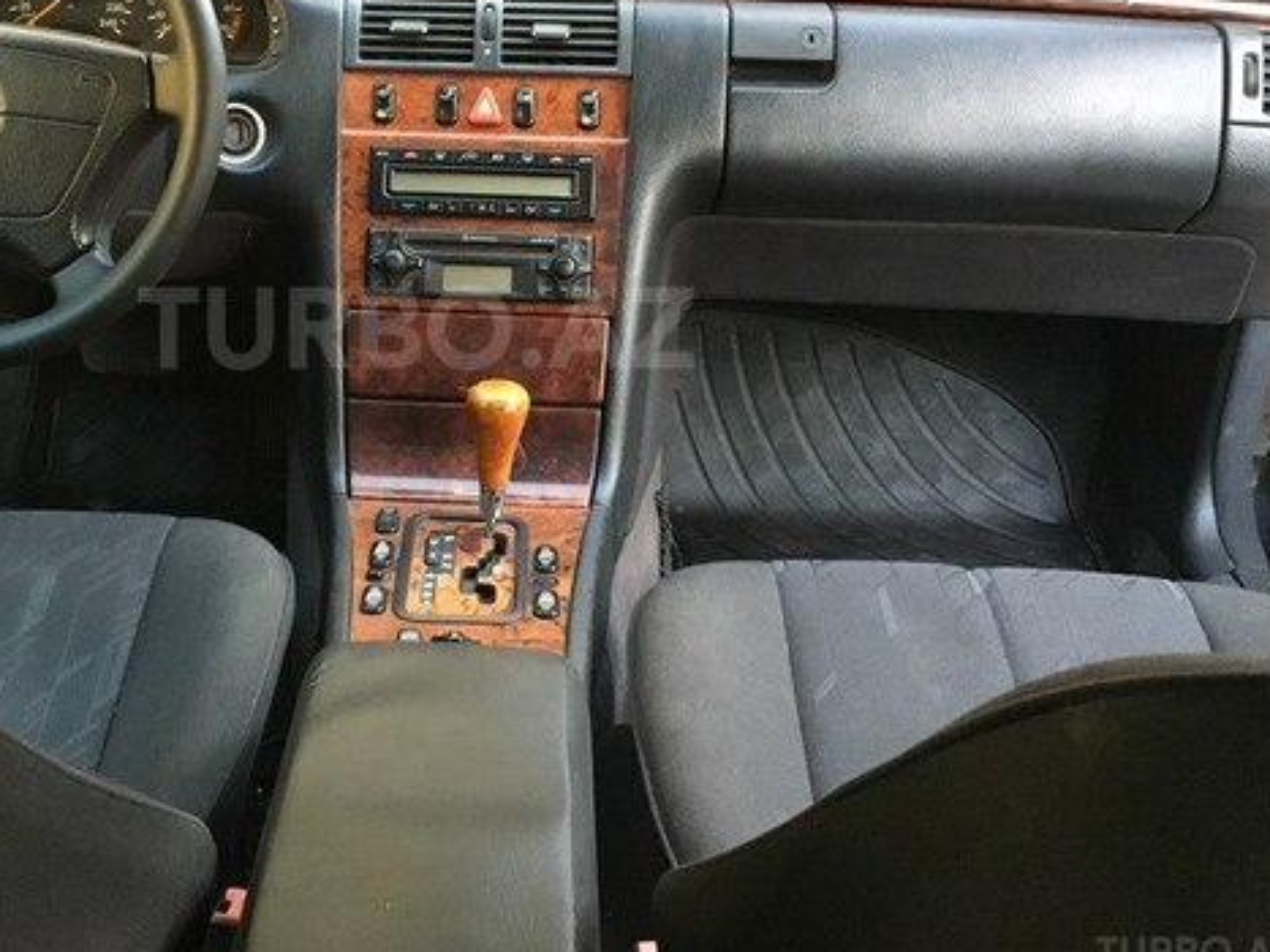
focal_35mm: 41
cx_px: 416
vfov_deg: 34.8
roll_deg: +0.0
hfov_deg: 45.1
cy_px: 328
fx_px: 1504
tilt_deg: -24.8
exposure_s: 1/25
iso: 200
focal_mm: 4.15
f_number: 2.2
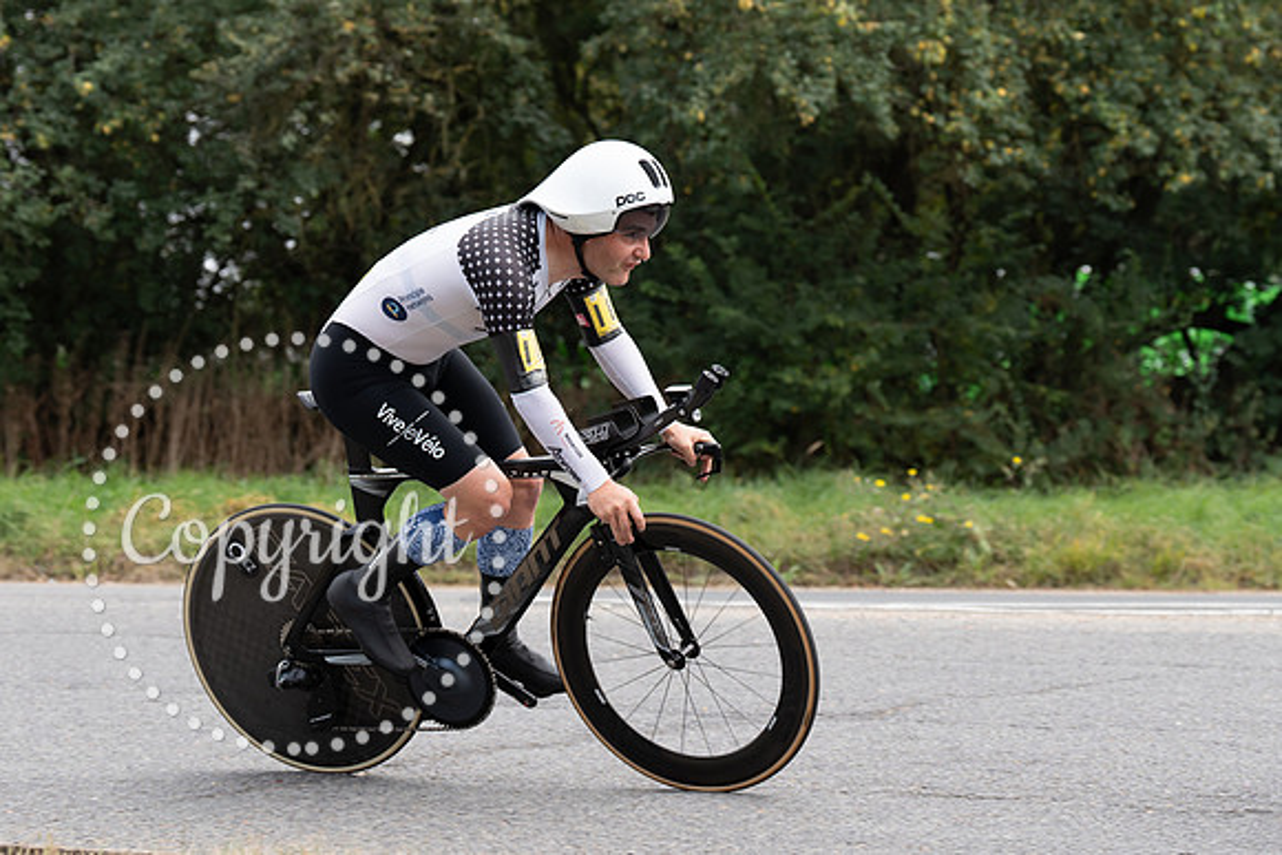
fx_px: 3696
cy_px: 352
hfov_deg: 19.7
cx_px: 607
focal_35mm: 104
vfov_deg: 13.2
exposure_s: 1/1000
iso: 500
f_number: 4
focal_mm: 81
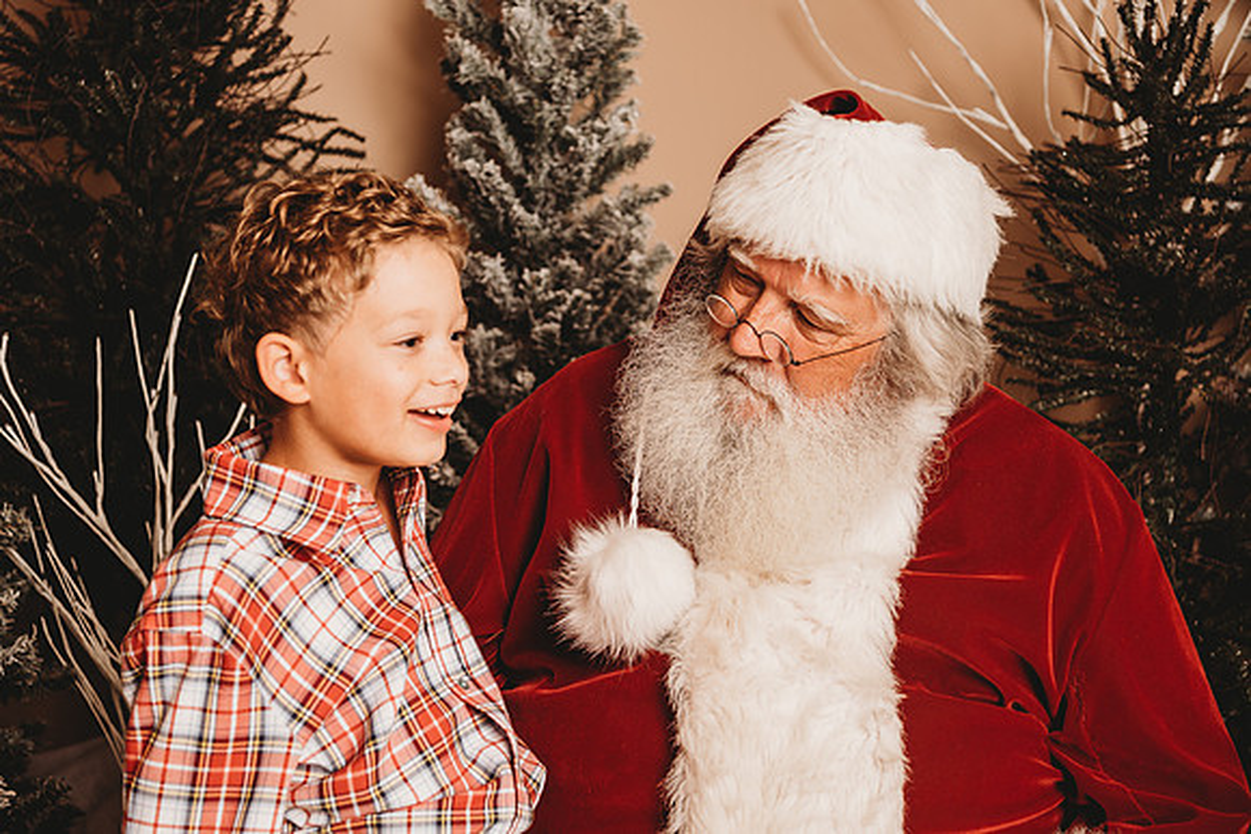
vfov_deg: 21.9
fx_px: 2155
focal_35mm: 62
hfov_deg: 32.4
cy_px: 417
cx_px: 626
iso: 100
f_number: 4
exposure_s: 1/160
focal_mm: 62
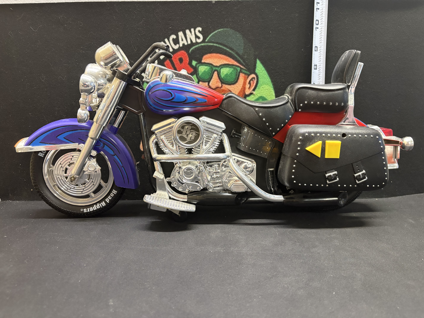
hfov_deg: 67.3
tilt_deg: -10.5
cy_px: 159
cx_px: 212
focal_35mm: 26
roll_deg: +0.7
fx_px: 318
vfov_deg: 53.1
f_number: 1.6
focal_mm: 5.96
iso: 400
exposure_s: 1/60
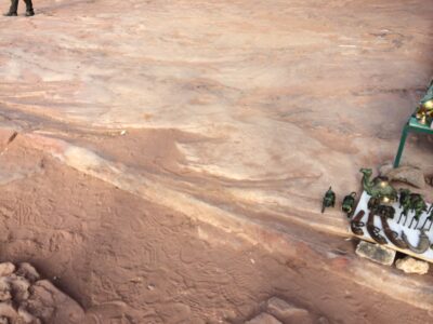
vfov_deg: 46.8
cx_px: 216
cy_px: 162
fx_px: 375
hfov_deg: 60.0
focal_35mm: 30
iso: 32
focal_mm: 4.12
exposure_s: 1/547
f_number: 2.2
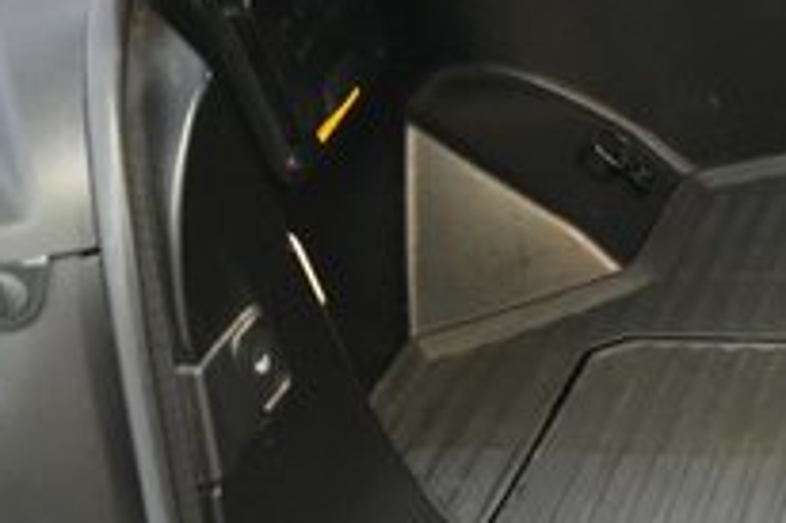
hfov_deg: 20.0
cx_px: 1202
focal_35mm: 87
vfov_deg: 15.7
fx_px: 1898
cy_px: 214
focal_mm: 28
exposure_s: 1/160
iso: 8000
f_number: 2.8
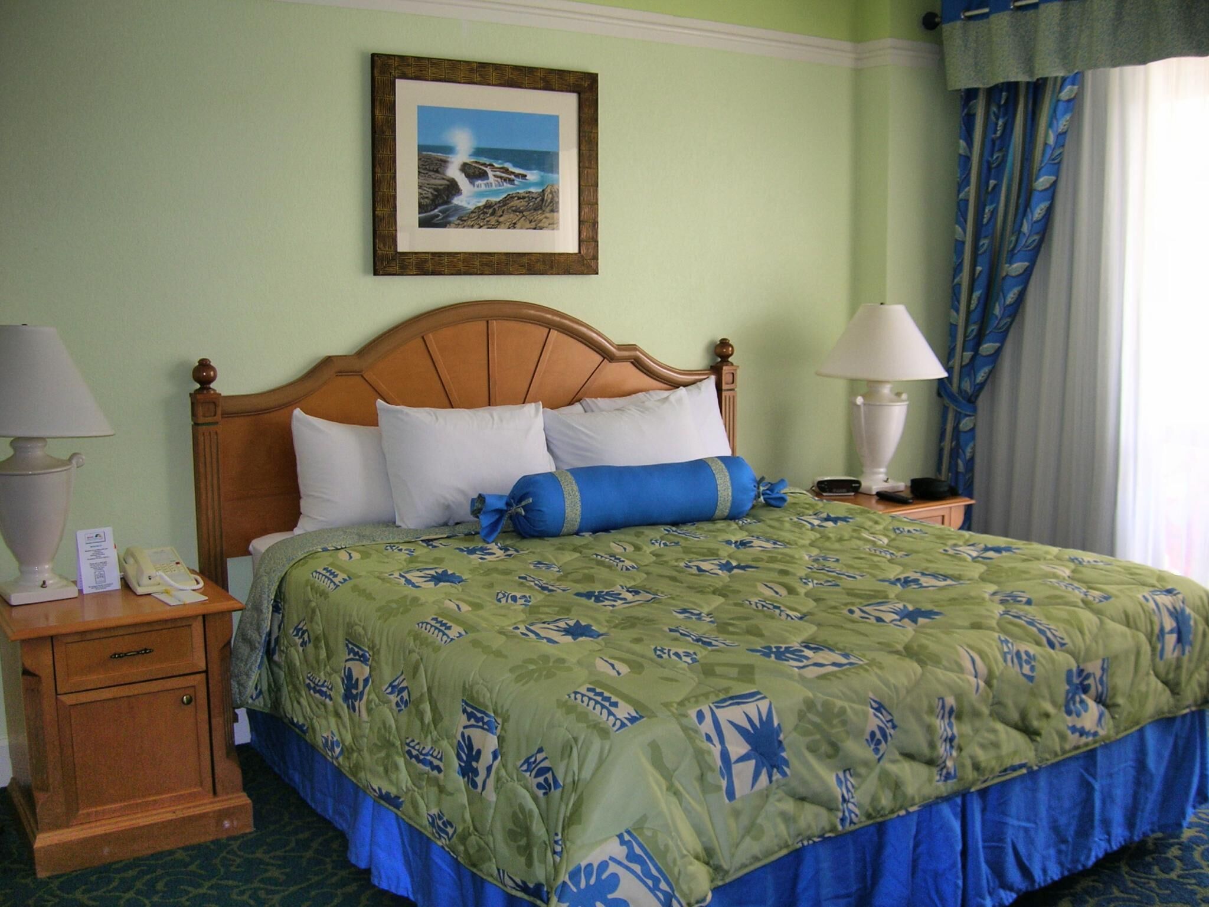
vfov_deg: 41.8
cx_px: 604
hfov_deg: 54.0
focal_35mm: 34
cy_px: 454
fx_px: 1187
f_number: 2.9
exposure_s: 1/30
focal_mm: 5.7
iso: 50
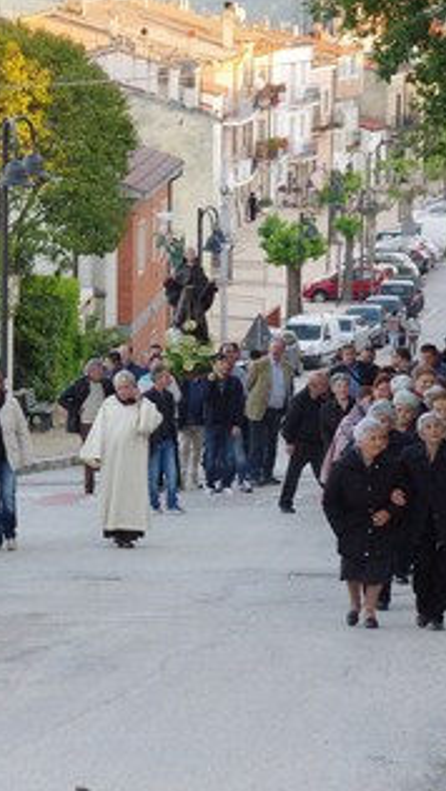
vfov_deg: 9.8
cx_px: 13
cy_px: 407
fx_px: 4599
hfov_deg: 5.5
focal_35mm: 219
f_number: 8
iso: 3200
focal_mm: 88
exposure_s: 1/250
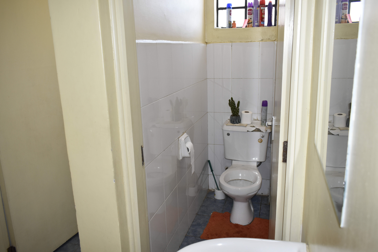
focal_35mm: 30
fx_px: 315
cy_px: 126
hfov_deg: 61.9
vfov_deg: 43.6
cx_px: 189
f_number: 4.8
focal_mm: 20
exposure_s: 1/90
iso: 800
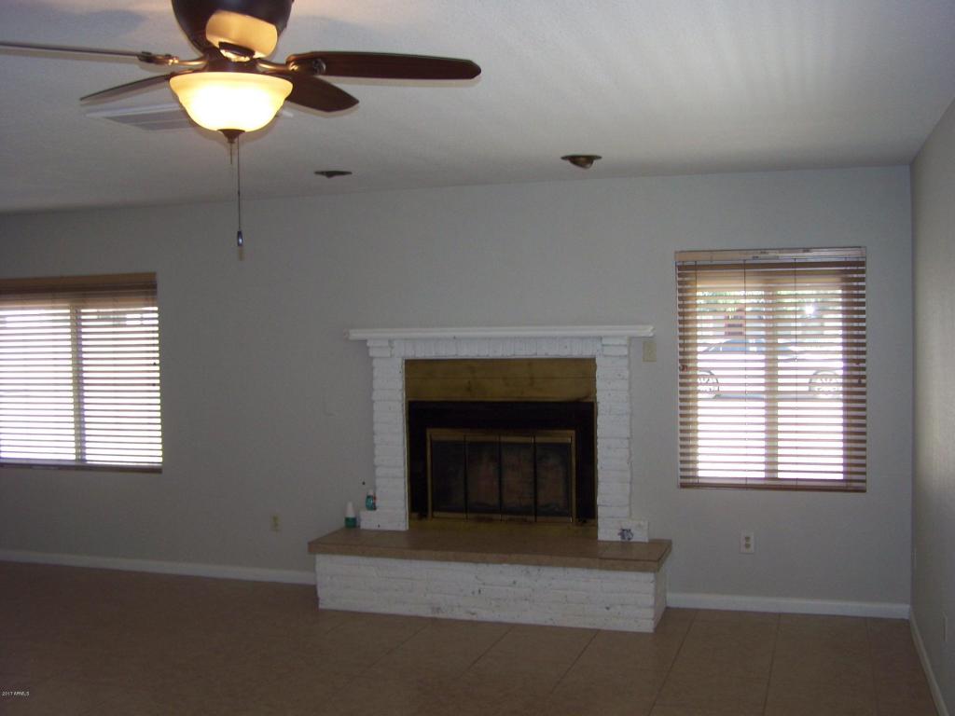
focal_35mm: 38
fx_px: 1048
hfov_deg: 49.0
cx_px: 478
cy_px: 358
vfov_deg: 37.7
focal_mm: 6.3
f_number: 2.8
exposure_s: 1/60
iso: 80
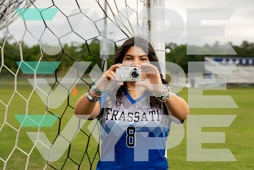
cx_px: 127
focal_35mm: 70
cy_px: 85
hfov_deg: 28.8
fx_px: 494
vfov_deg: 19.5
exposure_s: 1/250
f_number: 5.6
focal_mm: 70
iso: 250
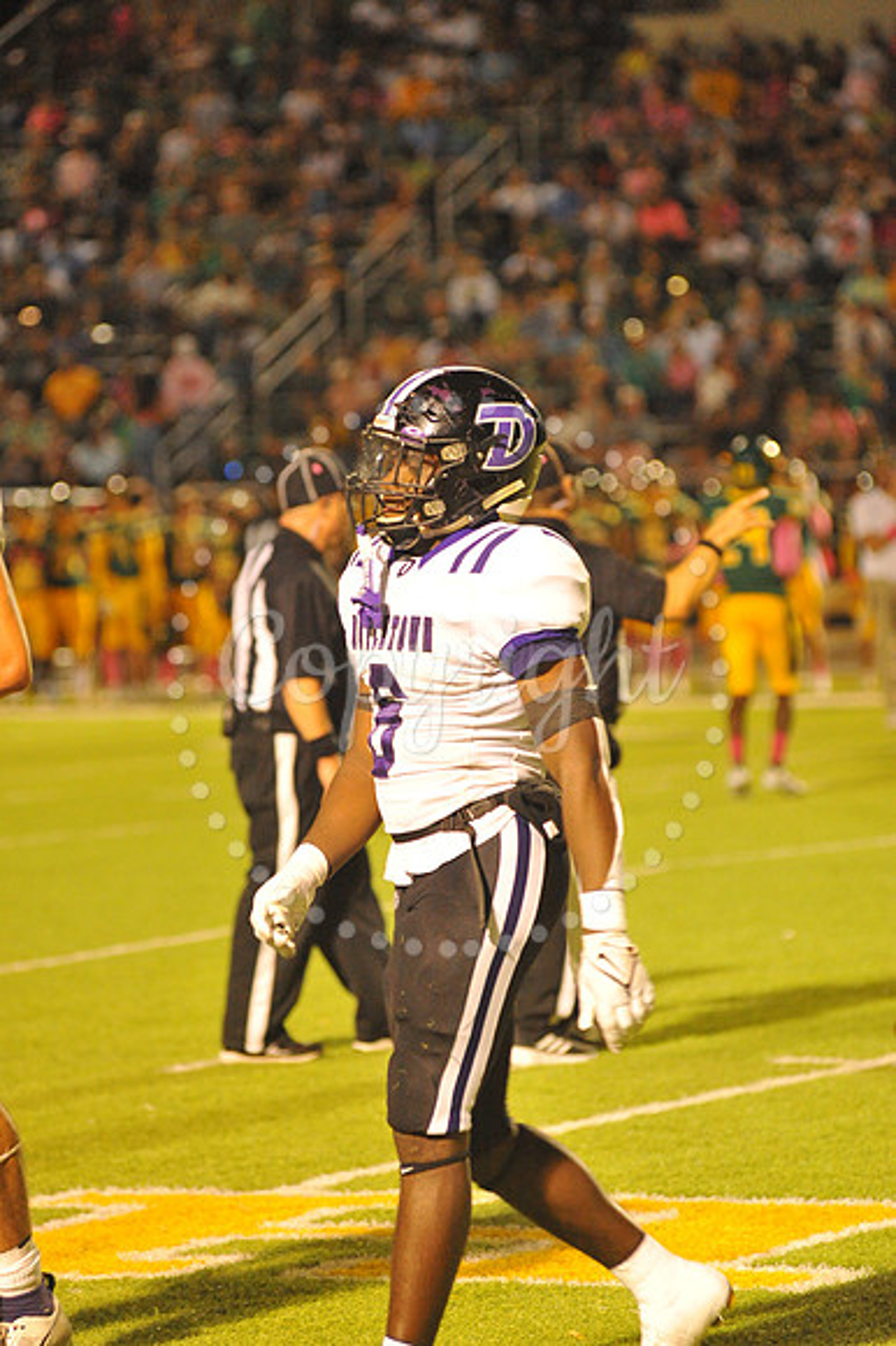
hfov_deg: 6.9
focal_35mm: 200
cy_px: 673
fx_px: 7475
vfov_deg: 10.3
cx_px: 448
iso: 6400
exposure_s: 1/200
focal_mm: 200
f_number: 5
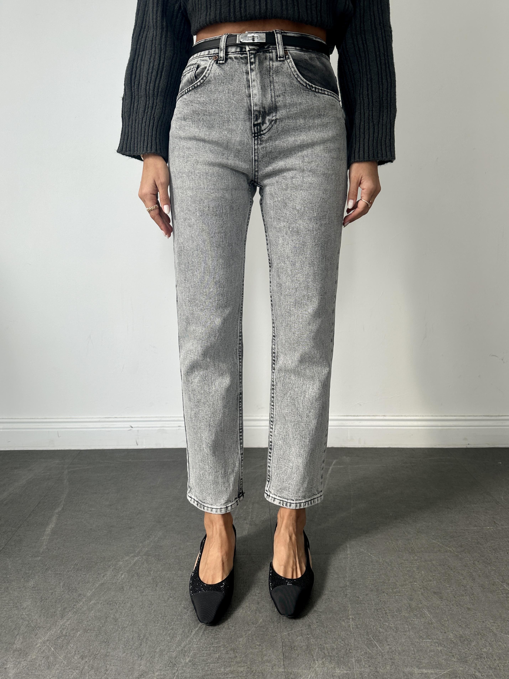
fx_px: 471
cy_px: 340
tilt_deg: -10.0
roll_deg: -0.3
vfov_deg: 71.6
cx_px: 254
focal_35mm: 24
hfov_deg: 56.8
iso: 64
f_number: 1.78
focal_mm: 6.86
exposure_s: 1/121
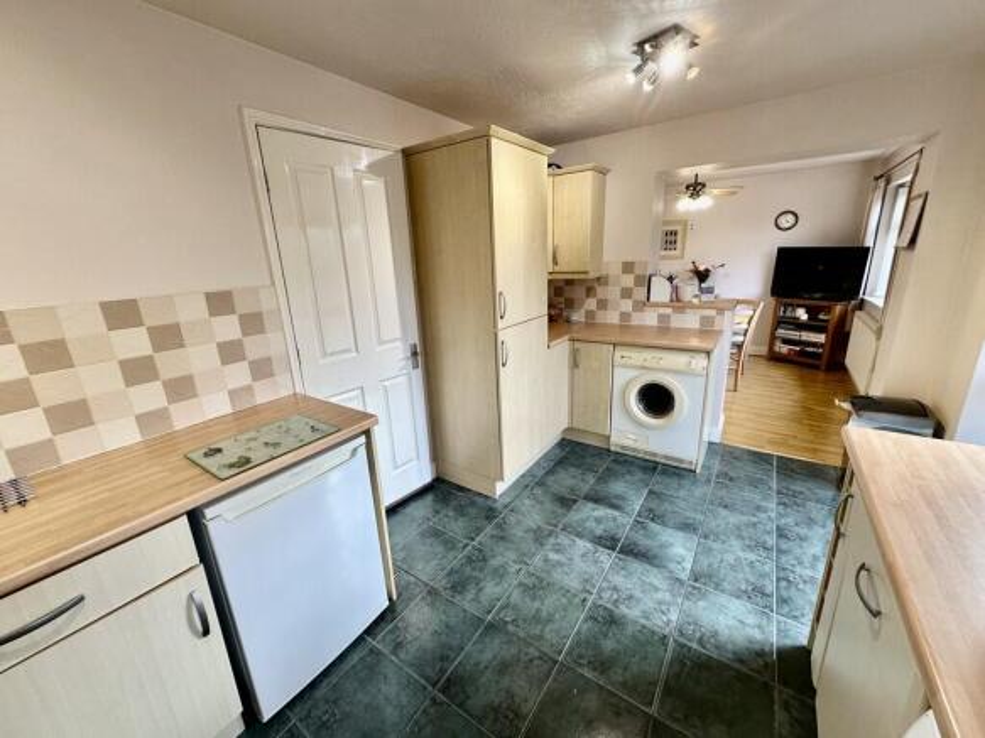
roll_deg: +2.9
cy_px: 369
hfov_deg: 102.1
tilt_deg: -15.8
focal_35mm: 14
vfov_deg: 85.7
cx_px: 492
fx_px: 398
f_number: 2.2
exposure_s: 1/100
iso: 100
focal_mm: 2.22
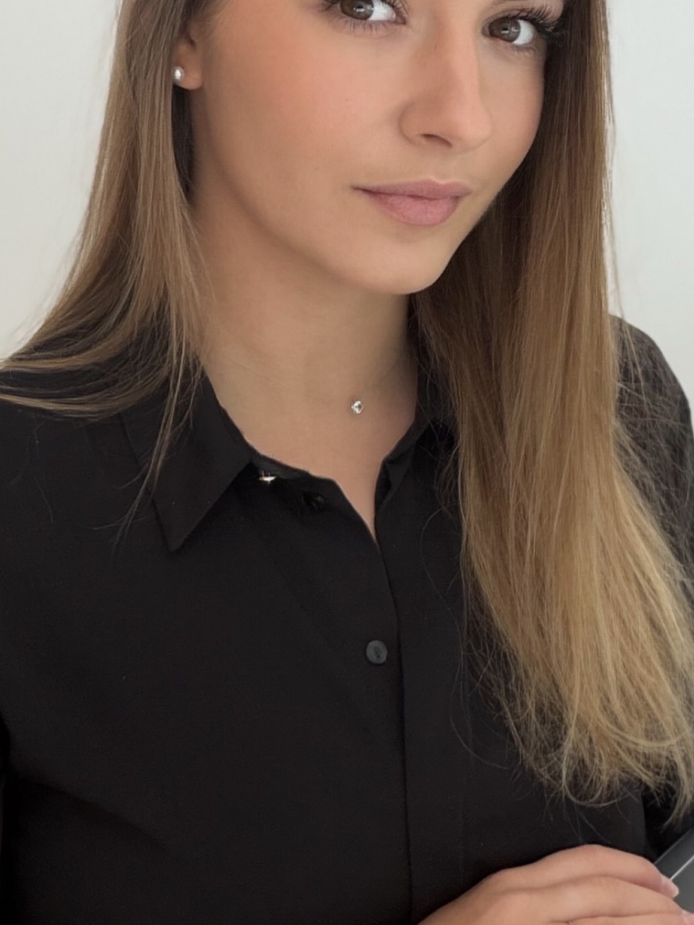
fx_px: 1604
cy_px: 367
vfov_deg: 32.1
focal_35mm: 60
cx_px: 577
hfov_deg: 24.0
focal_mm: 2.71
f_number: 1.9
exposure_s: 1/60
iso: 80
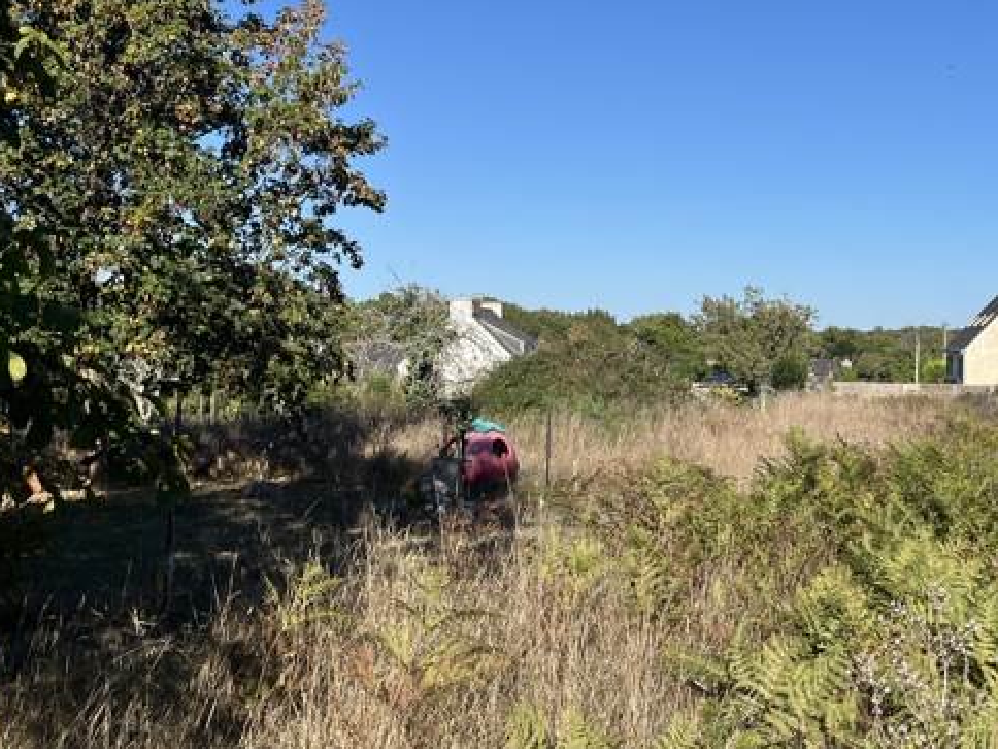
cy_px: 318
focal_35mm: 43
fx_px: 1240
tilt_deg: +0.6
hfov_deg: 42.3
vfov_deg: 33.5
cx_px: 769
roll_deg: -0.8
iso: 50
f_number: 1.6
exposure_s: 1/4149
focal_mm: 5.1
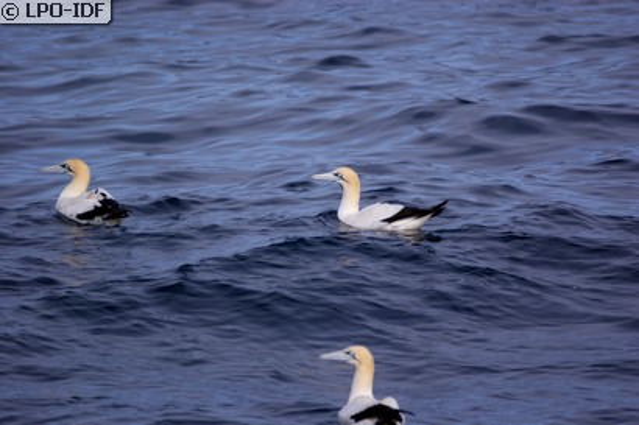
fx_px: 7984
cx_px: 320
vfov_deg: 3.1
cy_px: 212
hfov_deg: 4.6
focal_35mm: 450
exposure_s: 1/640
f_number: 5.6
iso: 100
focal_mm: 300
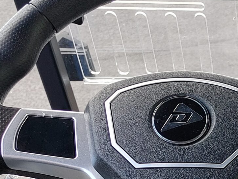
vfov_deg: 15.3
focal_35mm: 92
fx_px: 633
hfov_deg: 18.6
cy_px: 234
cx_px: 368
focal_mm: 4.81
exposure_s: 1/131
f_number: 1.8
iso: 50
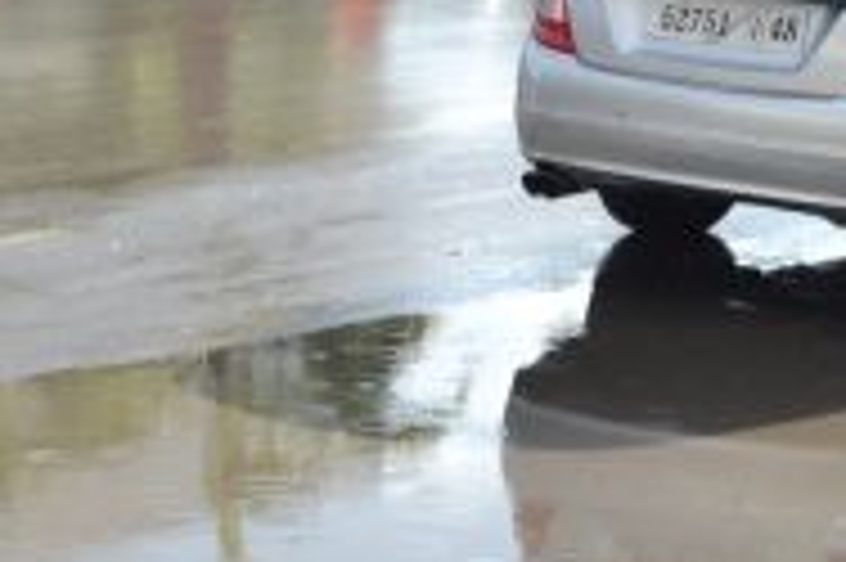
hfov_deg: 12.5
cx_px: -540
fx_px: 3592
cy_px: 638
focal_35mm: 153
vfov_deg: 8.9
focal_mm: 30
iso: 100
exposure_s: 1/200
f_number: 7.1
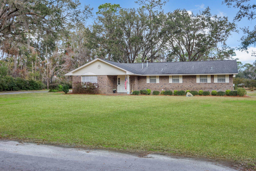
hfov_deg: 53.1
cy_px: 86
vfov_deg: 36.9
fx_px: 256
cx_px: 128
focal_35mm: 36
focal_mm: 24
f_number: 7.1
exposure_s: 1/480
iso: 250
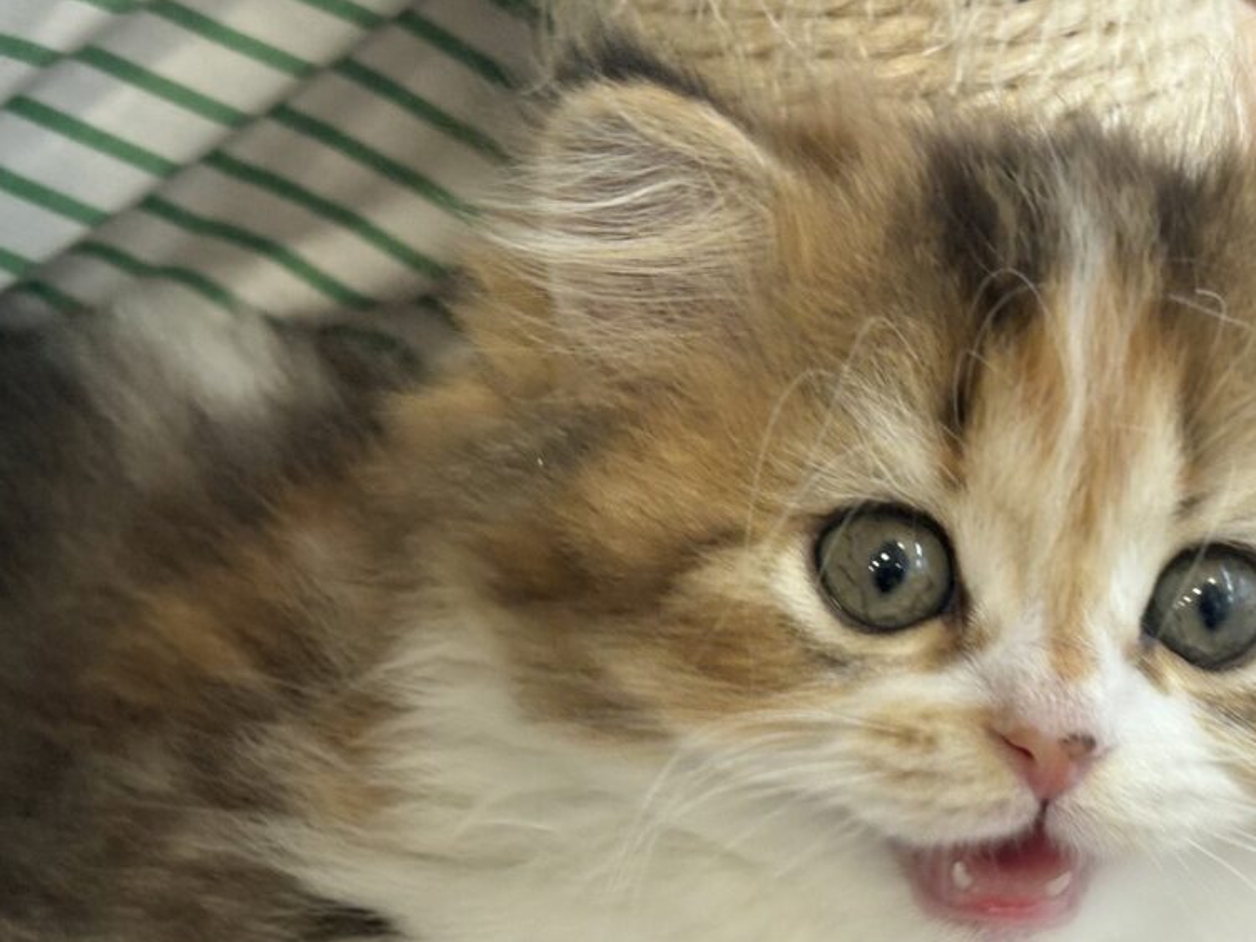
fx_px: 3012
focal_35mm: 83
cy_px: 748
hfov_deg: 23.5
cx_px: 828
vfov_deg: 17.6
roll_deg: -0.7
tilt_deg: -22.5
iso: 80
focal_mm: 5.96
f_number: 1.6
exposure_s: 1/50
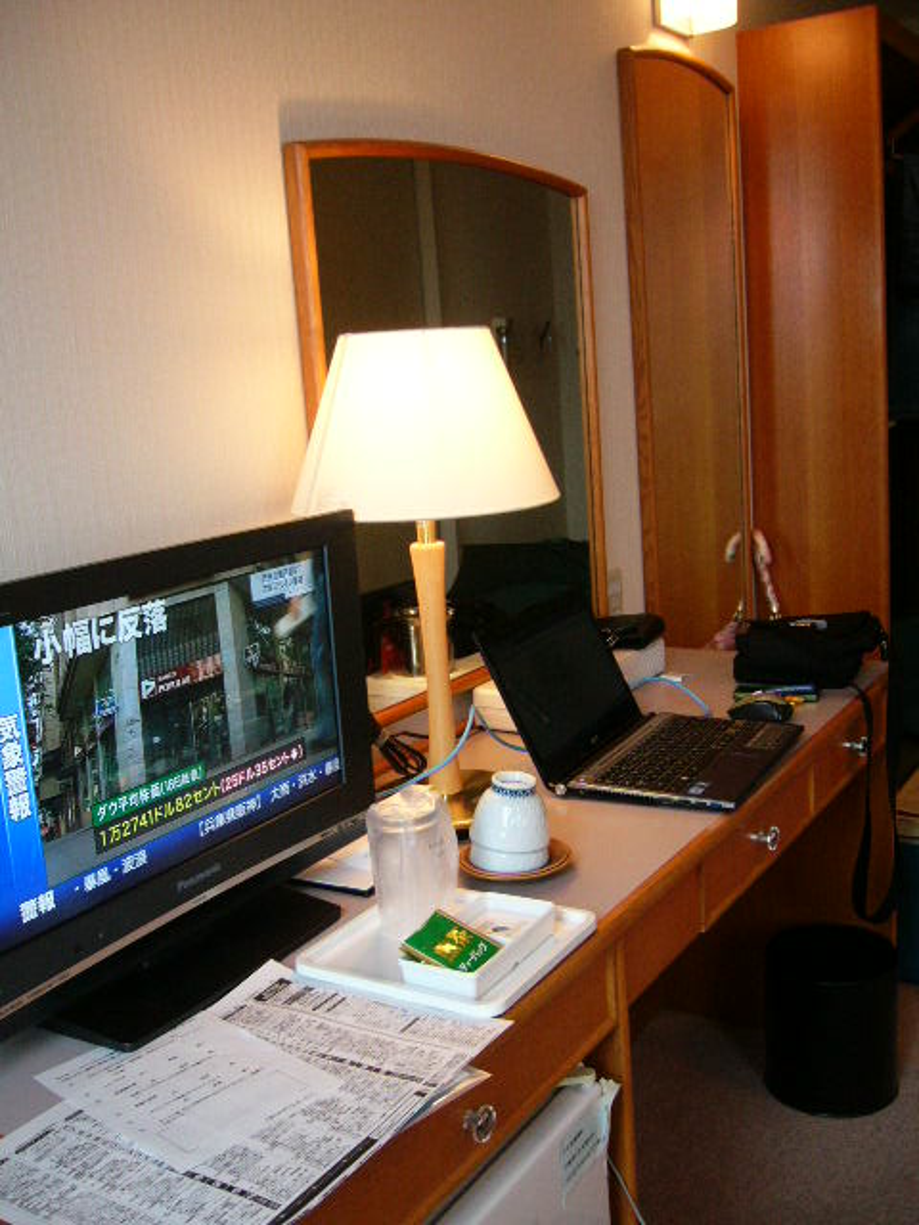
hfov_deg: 40.7
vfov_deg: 52.6
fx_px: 1239
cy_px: 612
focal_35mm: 35
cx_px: 460
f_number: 2.8
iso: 150
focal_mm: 5.8
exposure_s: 1/30
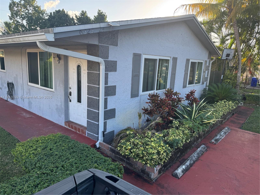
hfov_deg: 71.6
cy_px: 98
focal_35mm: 24
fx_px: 180
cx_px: 130
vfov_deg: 56.8
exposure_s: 1/549
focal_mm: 6.76
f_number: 1.78
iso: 80
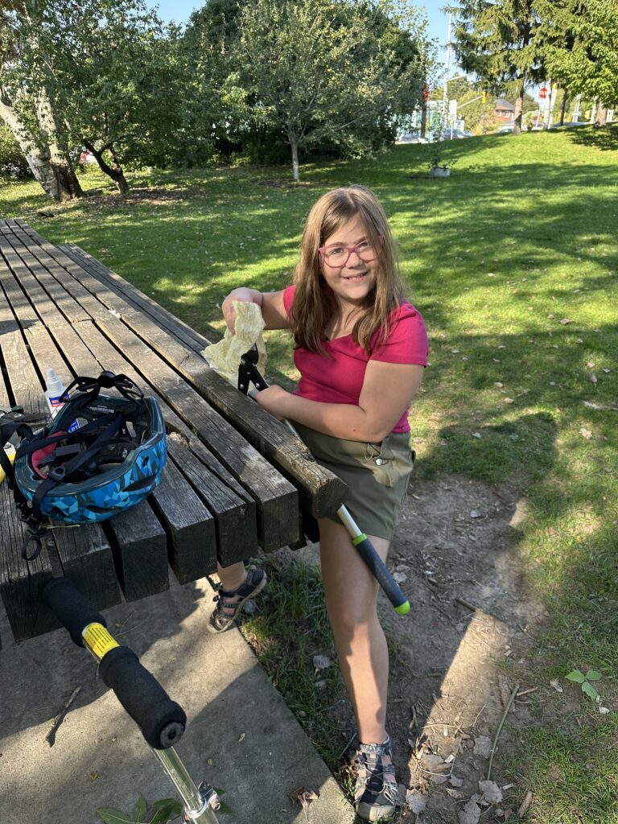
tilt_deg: -23.7
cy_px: 412
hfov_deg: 56.8
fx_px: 571
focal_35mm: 24
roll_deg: +0.3
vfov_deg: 71.6
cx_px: 309
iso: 80
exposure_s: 1/498
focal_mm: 6.86
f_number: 1.78
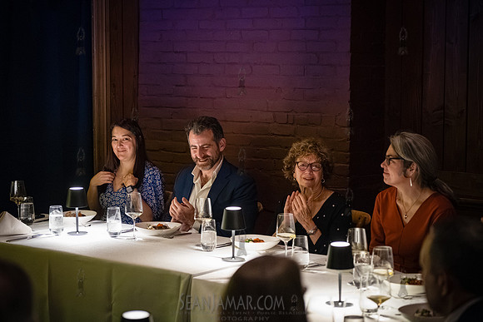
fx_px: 1157
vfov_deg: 15.9
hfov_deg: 23.6
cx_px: 242
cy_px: 161
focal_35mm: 86
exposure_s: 1/200
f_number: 2.8
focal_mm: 83
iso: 12800
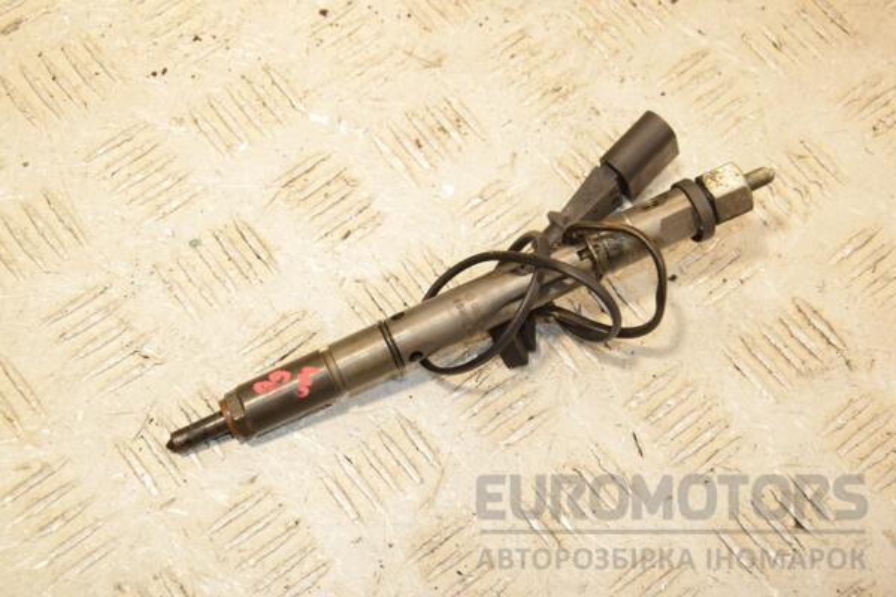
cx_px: 448
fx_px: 1792
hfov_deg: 28.1
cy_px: 298
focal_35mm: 72
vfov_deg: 18.9
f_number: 7.1
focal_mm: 48
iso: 800
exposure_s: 1/200
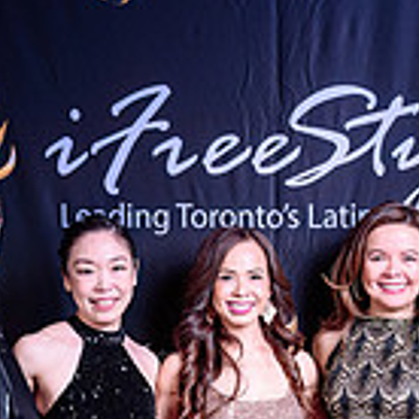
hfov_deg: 15.7
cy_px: 486
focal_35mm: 110
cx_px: 331
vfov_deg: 15.3
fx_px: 1506
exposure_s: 1/100
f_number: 3.2
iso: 125
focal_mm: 28.5
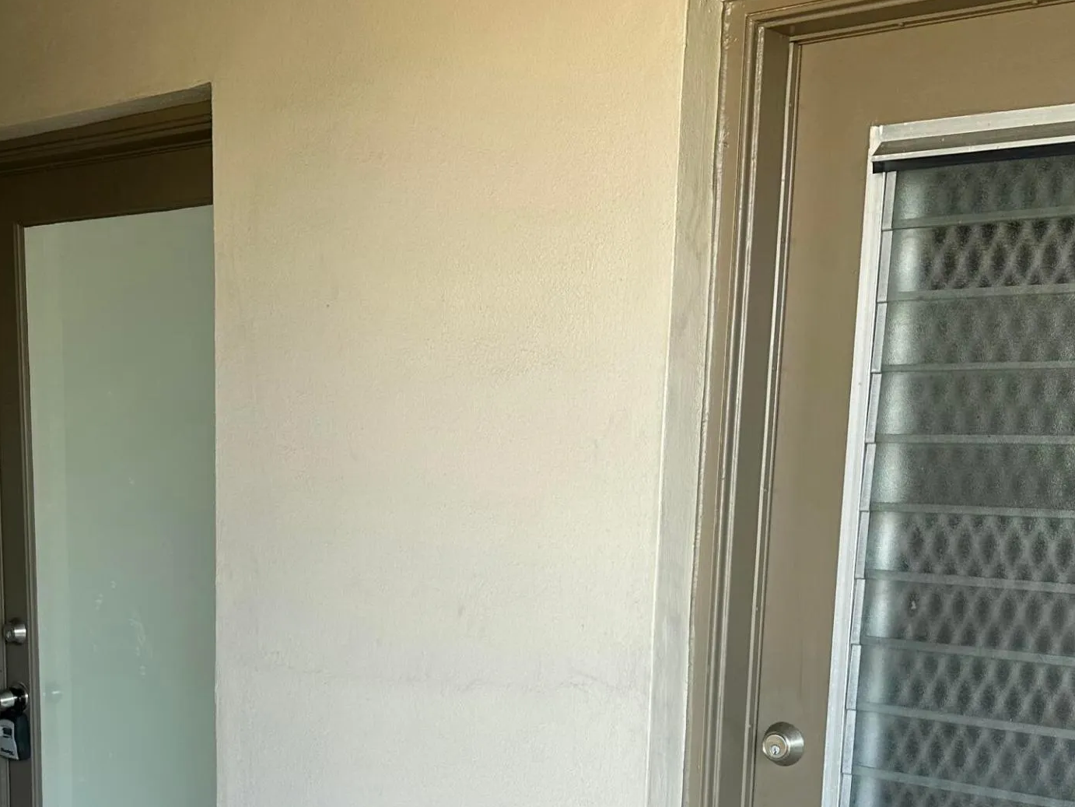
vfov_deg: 28.2
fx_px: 1553
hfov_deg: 37.9
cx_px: 384
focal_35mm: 50
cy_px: 693
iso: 80
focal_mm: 6.86
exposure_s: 1/121
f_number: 1.78
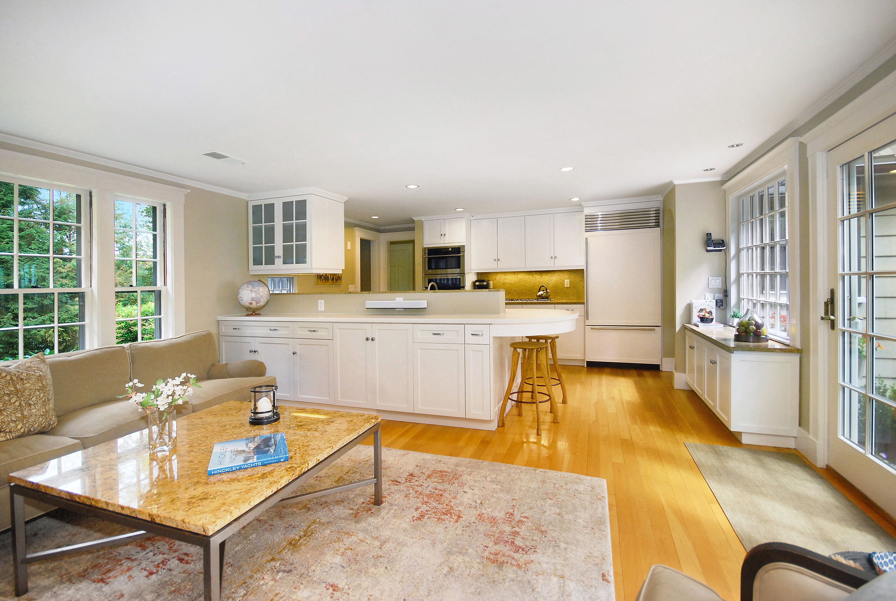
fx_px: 374
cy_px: 300
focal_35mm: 15
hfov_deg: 100.3
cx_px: 448
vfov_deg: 77.5
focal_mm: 10
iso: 500
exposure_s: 1/60
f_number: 5.6
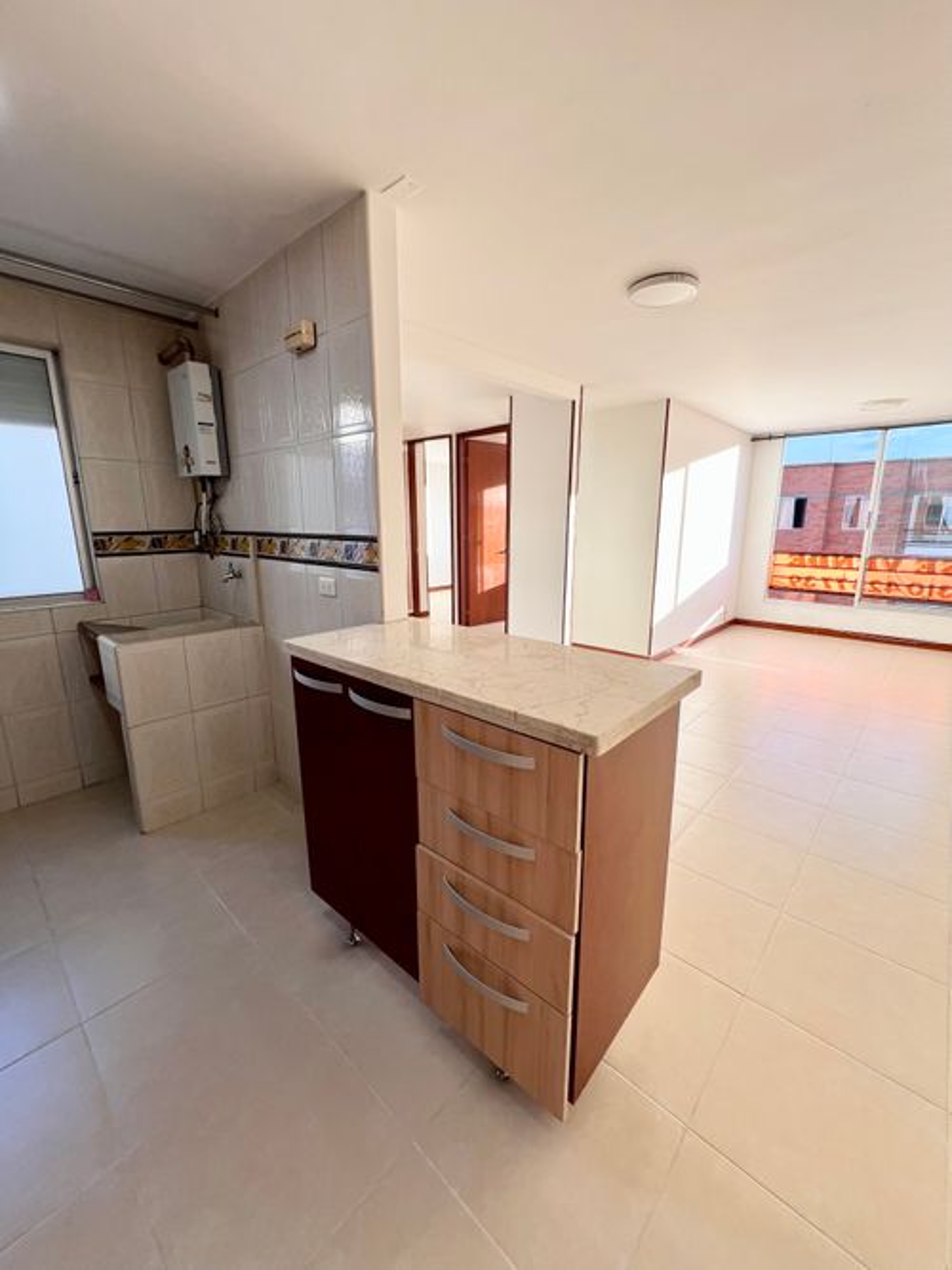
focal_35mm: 13
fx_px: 477
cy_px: 635
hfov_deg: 89.9
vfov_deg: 106.2
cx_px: 476
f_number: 1.8
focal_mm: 1.57
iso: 32
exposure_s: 1/102
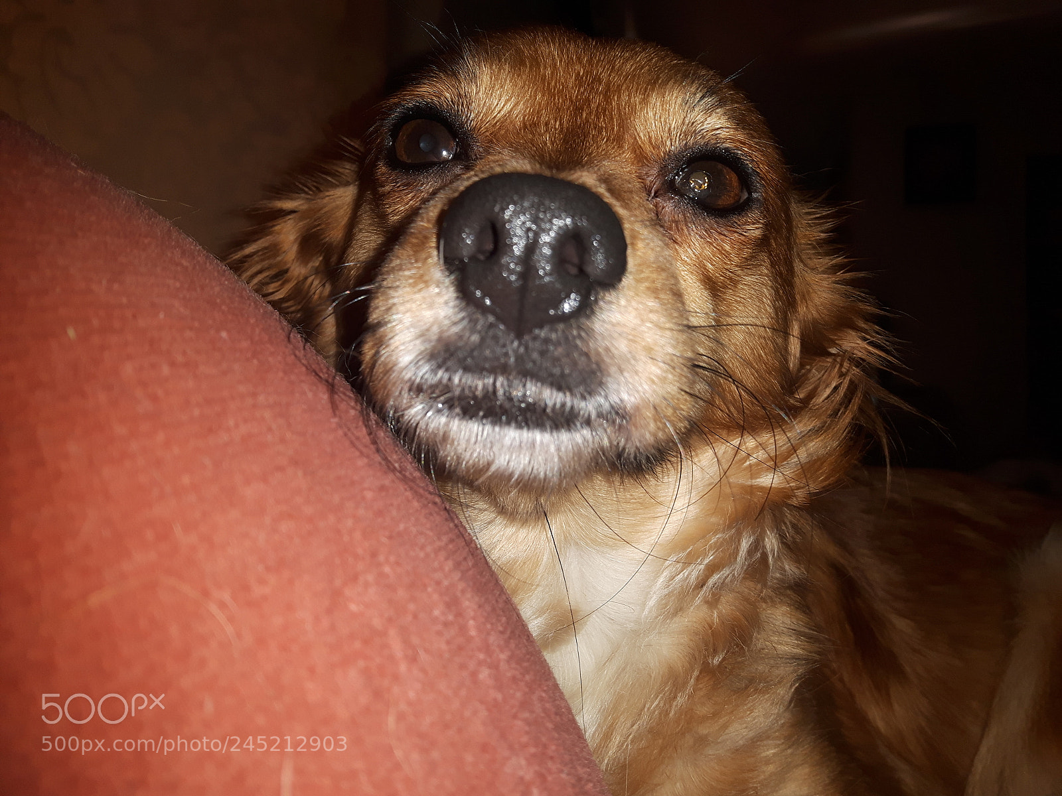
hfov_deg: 58.4
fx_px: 951
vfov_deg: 45.4
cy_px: 398
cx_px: 531
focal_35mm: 31
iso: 40
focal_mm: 3.7
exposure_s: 1/123
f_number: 1.9
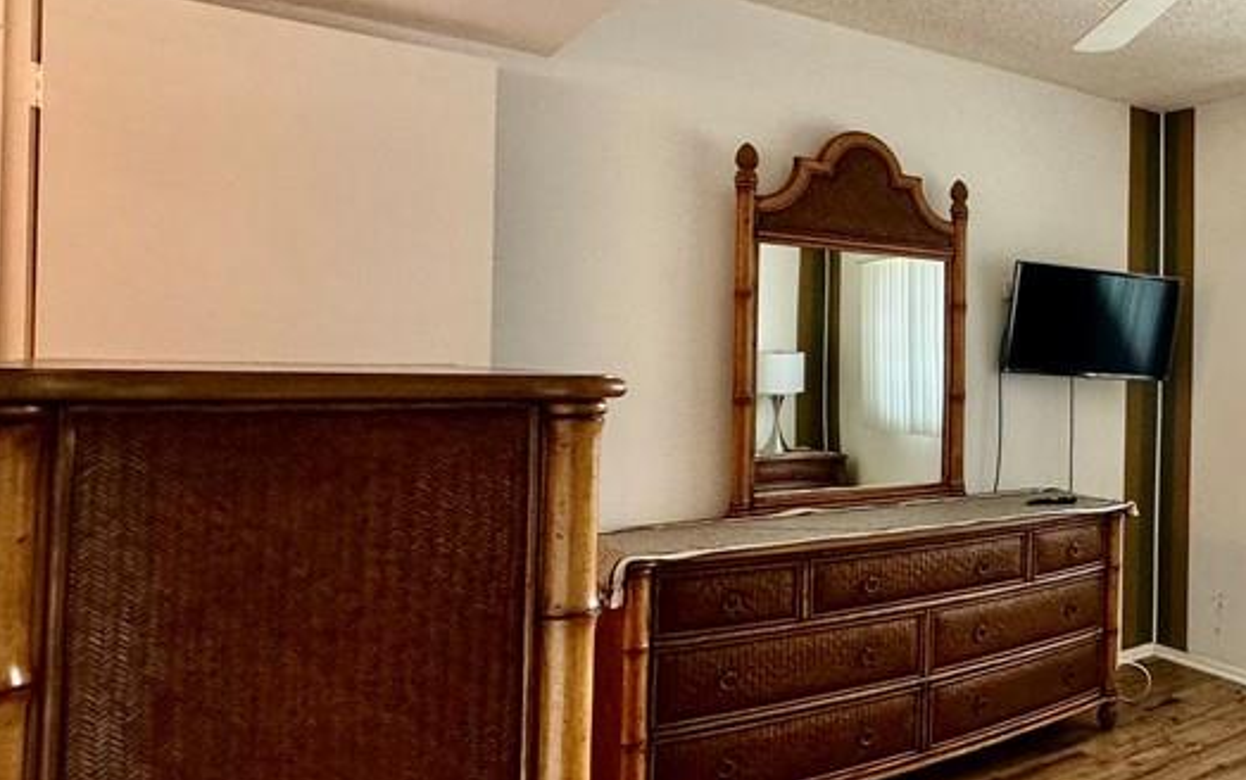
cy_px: 361
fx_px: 985
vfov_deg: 43.2
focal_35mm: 29
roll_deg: -0.9
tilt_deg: -0.1
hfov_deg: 54.2
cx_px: 1172
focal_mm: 2.22
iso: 160
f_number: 2.2
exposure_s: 1/120
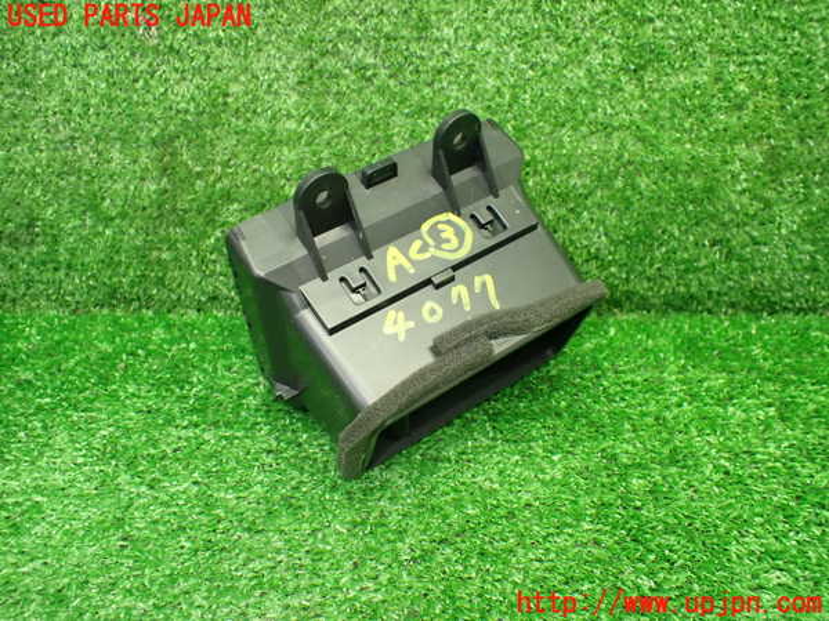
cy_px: 310
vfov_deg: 46.8
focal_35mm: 30
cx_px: 414
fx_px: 718
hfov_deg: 60.0
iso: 800
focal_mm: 5.4
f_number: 2.3
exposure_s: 1/100
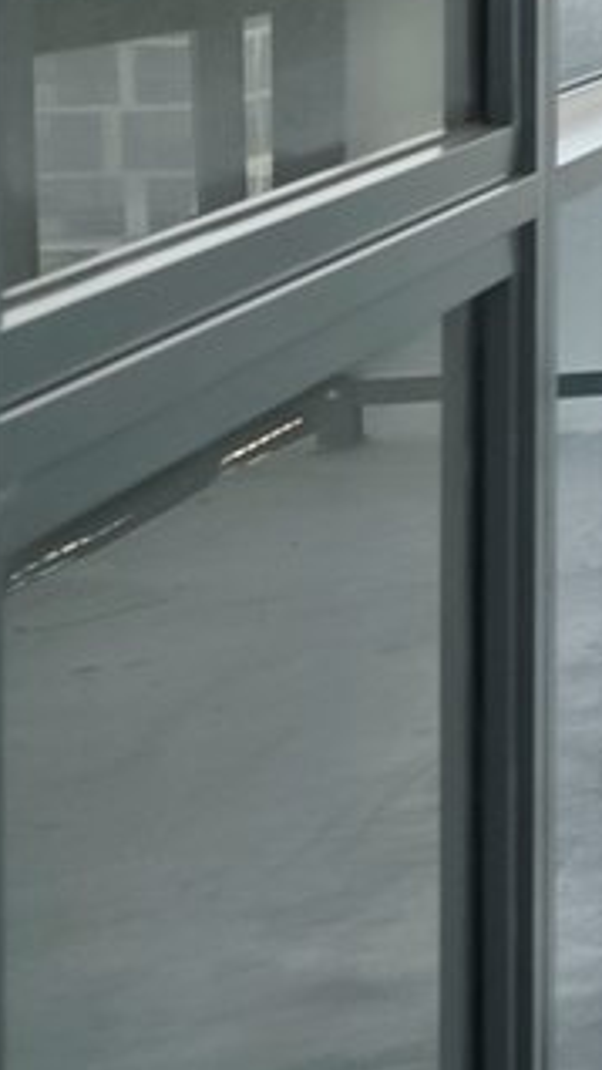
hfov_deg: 5.5
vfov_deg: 18.8
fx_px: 3063
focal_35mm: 108
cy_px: -173
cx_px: 3424
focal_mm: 16
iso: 400
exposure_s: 1/60
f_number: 8
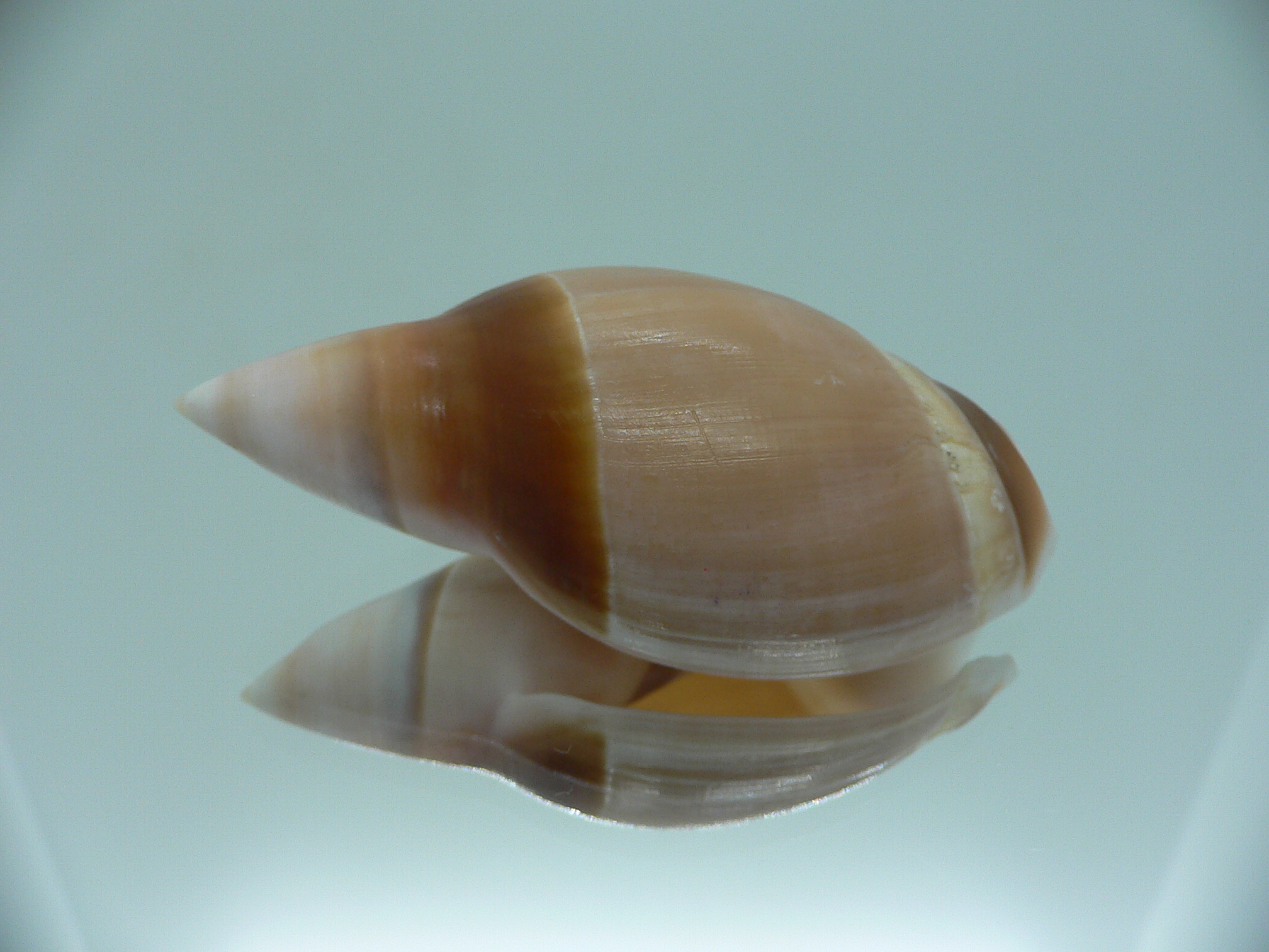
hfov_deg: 52.6
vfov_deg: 40.7
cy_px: 476
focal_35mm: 35
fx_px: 1283
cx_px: 634
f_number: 2.8
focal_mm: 4.6
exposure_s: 1/60
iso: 80
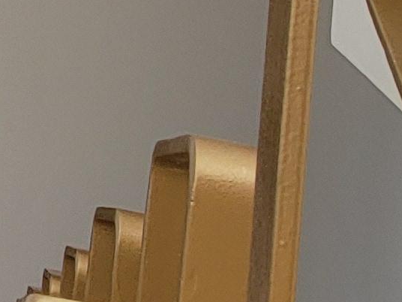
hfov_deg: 13.7
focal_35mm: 97
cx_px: -590
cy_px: -225
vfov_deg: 13.8
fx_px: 1126
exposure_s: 1/215
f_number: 2.2
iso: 50
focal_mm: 2.2
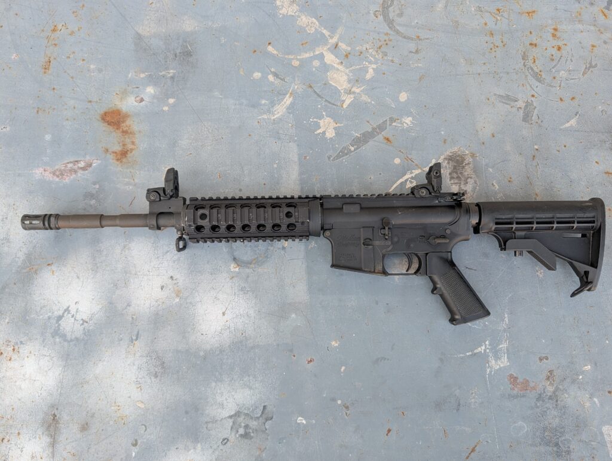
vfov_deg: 56.9
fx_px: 425
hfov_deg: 71.5
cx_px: 306
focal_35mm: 24
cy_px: 230
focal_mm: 6.9
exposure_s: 1/77.6
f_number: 1.68
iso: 23
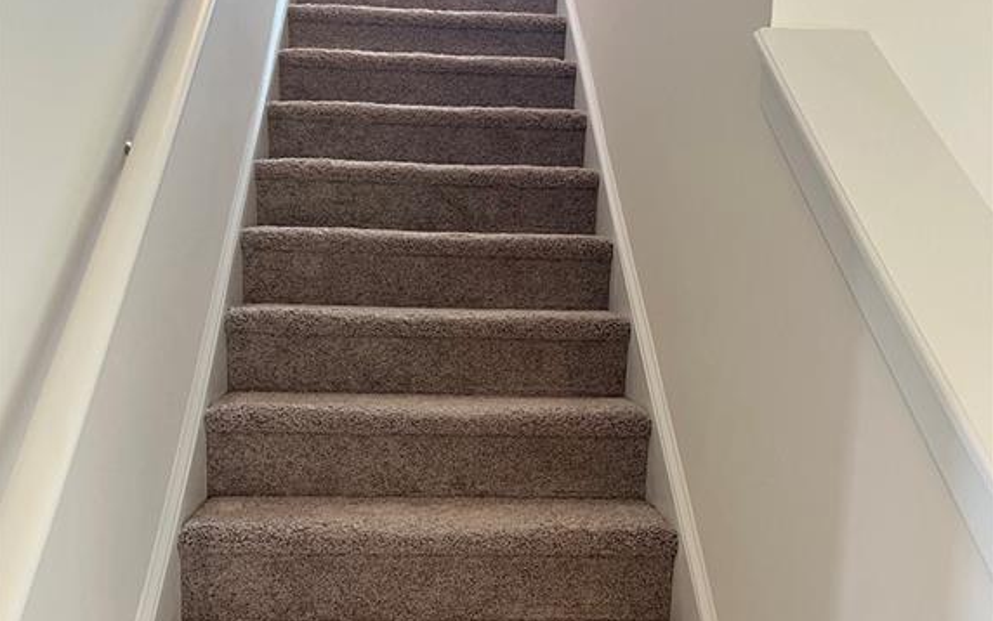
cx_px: 496
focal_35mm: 37
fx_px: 1002
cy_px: 434
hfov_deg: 52.7
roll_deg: -1.7
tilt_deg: -8.0
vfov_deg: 34.0
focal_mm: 5.1
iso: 125
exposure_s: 1/60
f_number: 1.6
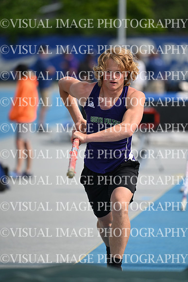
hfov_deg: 3.4
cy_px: 141
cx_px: 94
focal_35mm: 400
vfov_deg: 5.2
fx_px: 3131
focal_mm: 400
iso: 500
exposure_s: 1/4000
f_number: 4.5
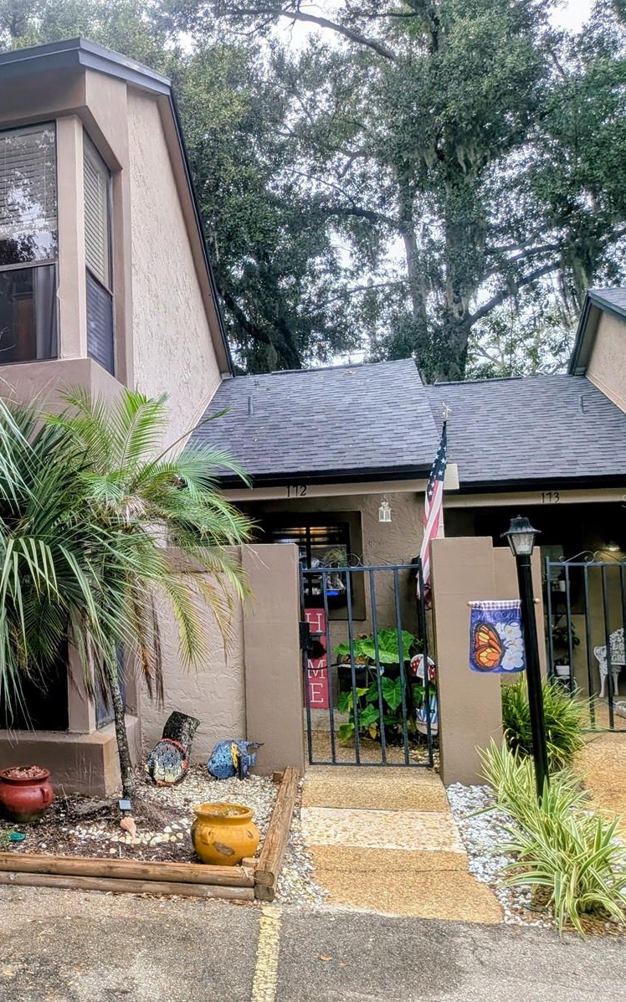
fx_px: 928
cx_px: 31
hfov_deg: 34.6
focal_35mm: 34
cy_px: 501
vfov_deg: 56.7
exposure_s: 1/300
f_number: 1.7
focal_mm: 4.53
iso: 28
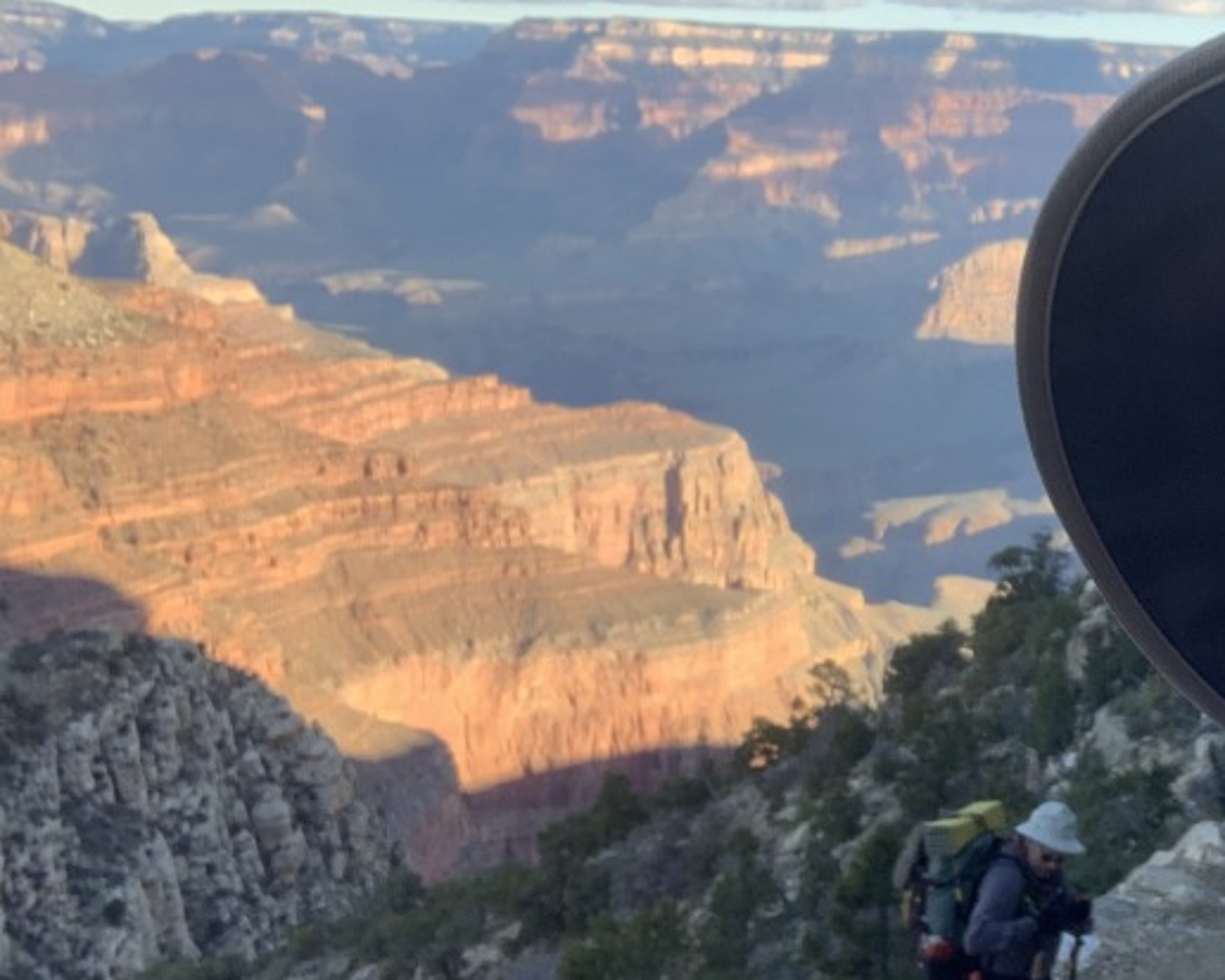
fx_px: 2248
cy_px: 460
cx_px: 1135
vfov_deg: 24.6
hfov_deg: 29.1
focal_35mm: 62
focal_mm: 2.87
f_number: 2.2
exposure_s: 1/203
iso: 16
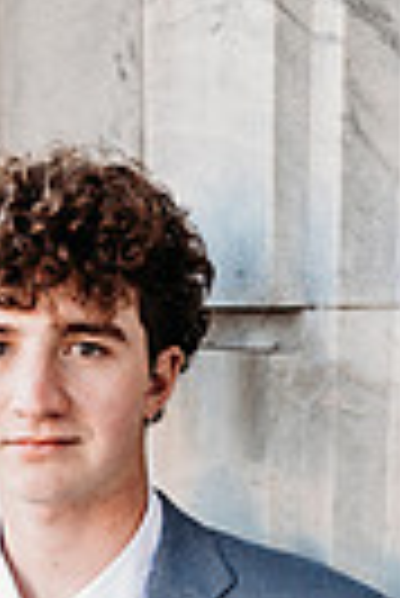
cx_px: 90
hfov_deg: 16.8
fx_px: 1346
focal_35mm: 81
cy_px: 602
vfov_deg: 23.9
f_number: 2
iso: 320
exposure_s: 1/320
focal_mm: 24
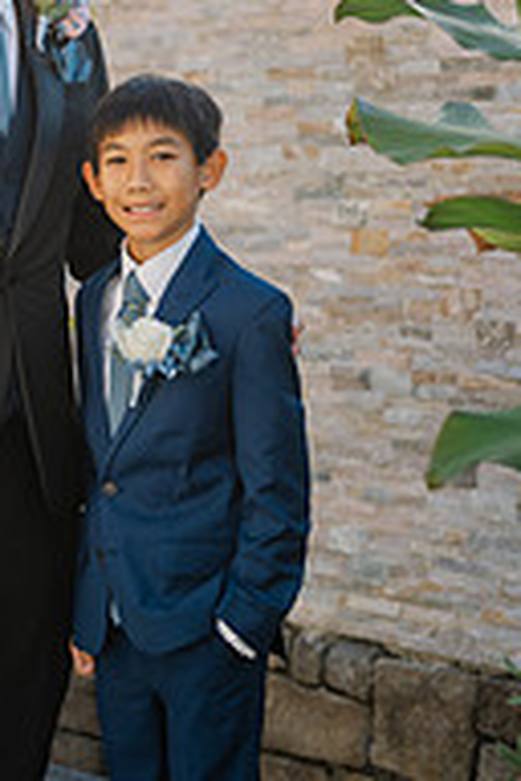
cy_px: 362
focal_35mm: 117
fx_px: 2540
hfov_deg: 11.6
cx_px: 12
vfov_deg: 17.5
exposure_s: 1/1000
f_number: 1.8
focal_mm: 50
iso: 64
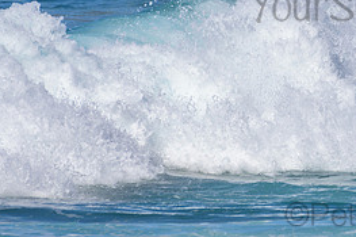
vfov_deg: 0.8
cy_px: -10
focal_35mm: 1654
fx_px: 16345
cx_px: 390
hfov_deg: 1.2
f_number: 5.6
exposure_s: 1/2000
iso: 180
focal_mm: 500
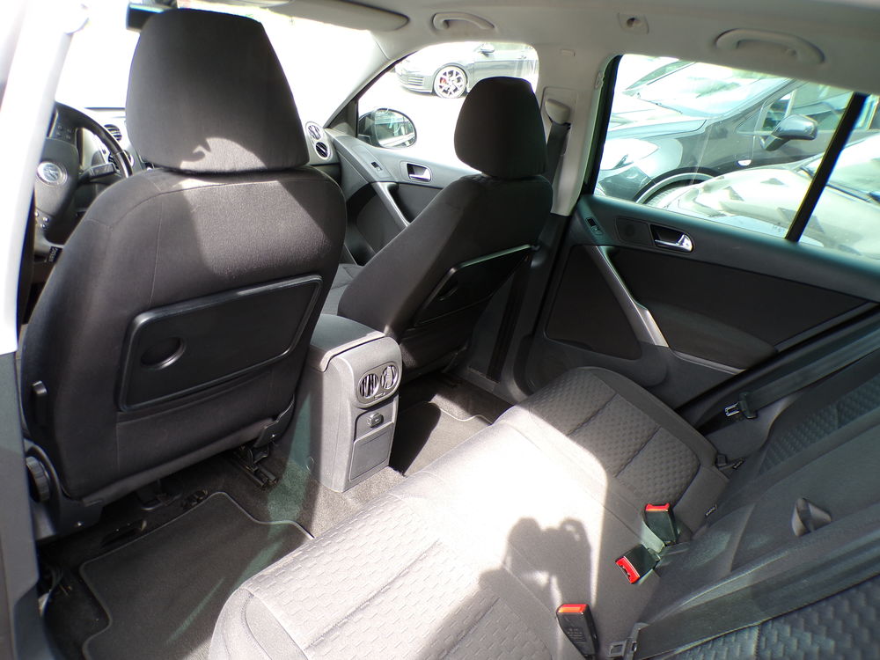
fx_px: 610
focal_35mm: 24
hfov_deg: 71.6
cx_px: 440
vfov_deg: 56.8
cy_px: 330
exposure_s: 1/50
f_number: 3
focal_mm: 4.3
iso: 100
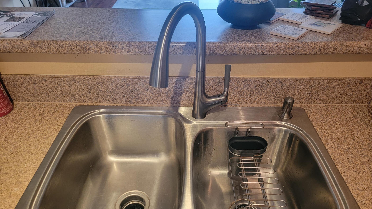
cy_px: 141
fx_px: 266
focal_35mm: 27
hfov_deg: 69.9
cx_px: 189
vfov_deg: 42.3
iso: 250
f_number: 1.8
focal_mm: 6.7
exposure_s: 1/40
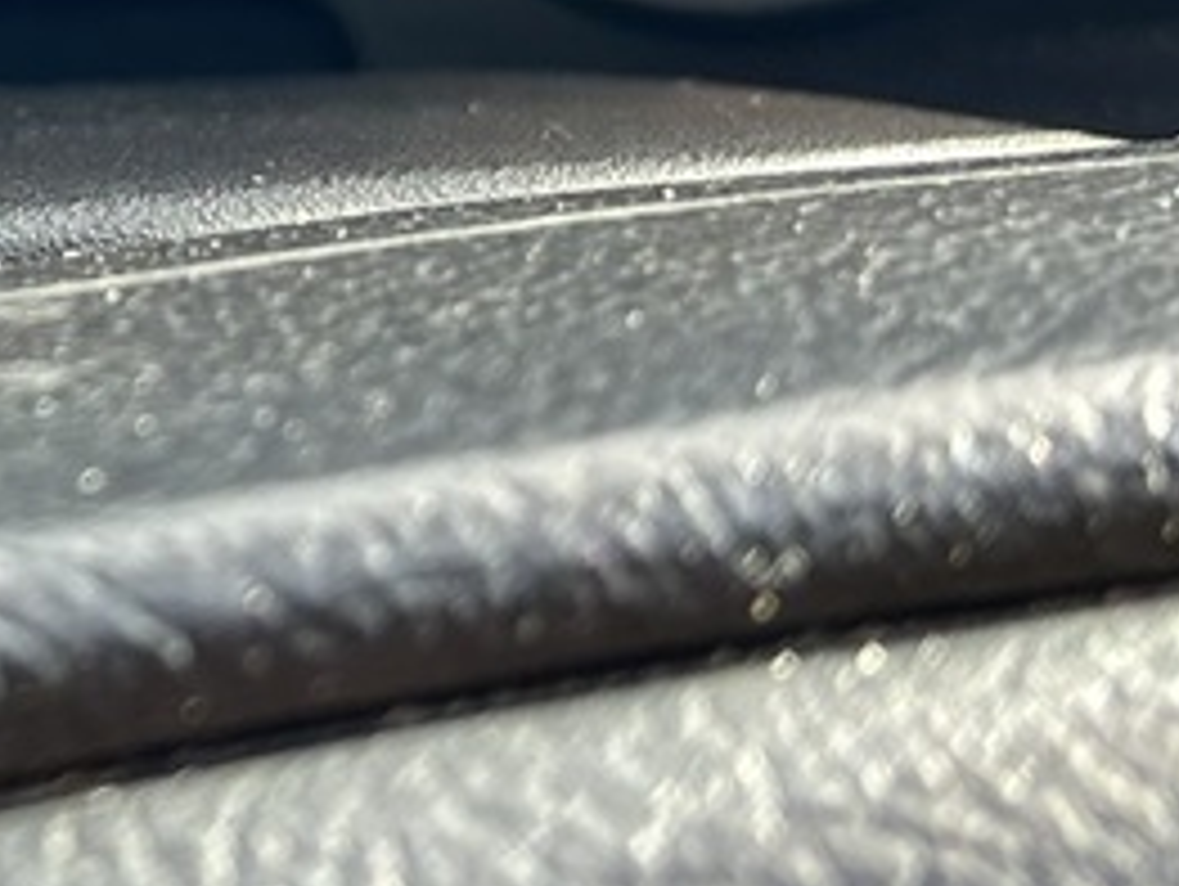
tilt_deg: -19.9
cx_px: -369
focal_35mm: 119
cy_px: -364
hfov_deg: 15.7
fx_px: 4057
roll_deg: -6.3
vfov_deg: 12.0
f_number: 1.5
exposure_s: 1/126
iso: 32
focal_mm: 5.7
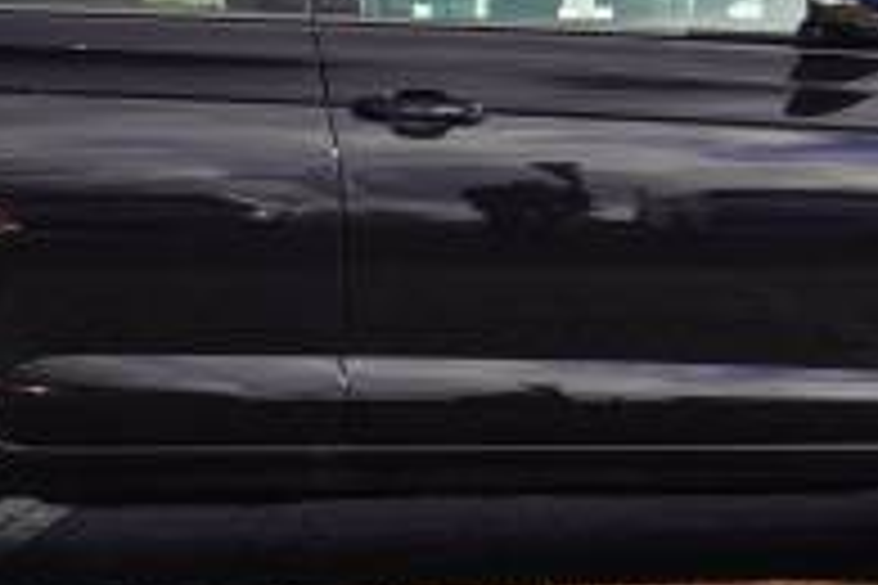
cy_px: 58
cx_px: 482
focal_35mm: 167
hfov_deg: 12.3
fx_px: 4073
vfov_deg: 8.2
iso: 100
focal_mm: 34
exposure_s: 1/80
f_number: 7.1
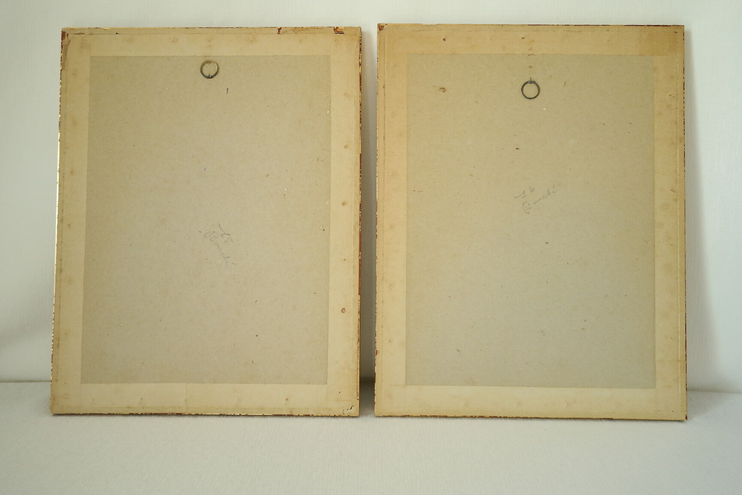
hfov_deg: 53.1
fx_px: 742
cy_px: 248
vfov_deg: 36.9
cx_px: 371
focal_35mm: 36
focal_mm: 24
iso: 800
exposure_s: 1/30
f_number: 5.6
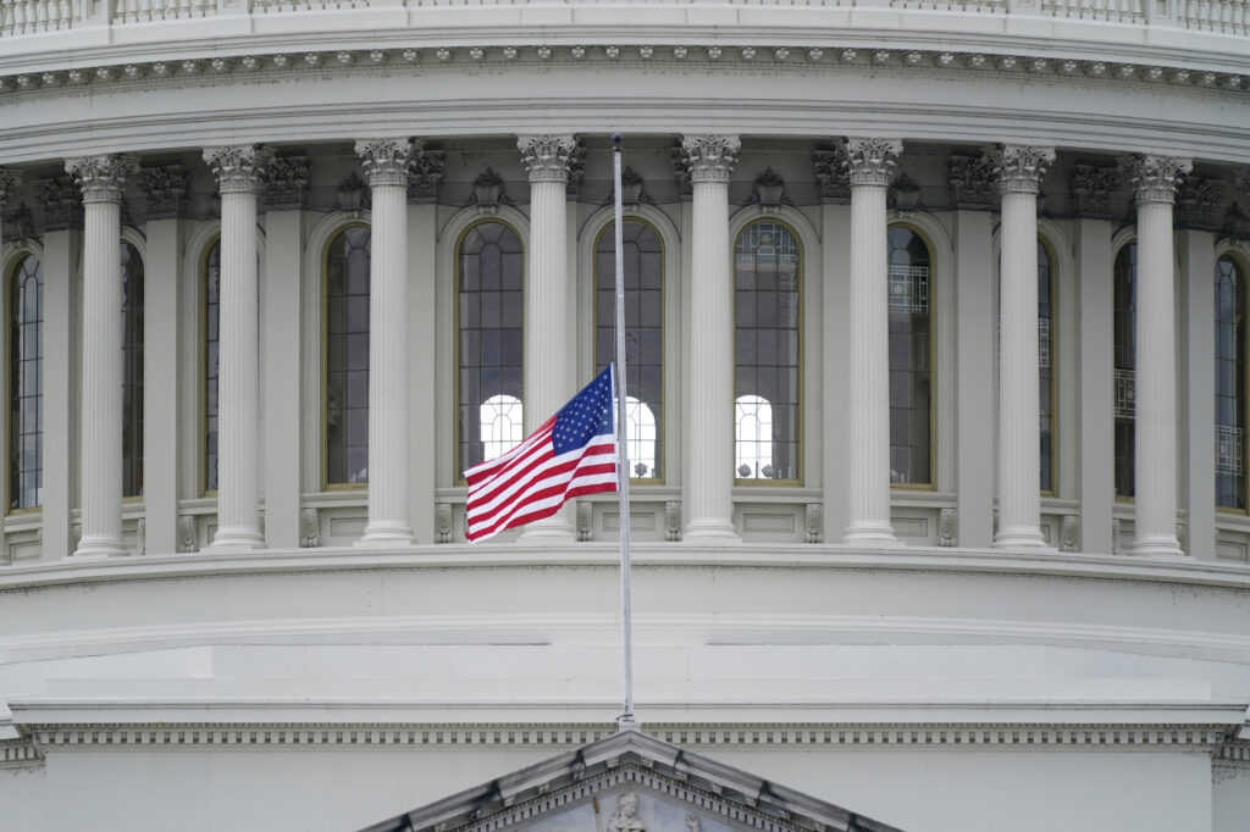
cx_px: 625
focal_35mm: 400
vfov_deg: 3.4
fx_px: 13884
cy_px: 416
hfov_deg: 5.2
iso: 800
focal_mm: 400
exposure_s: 1/500
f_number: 5.6
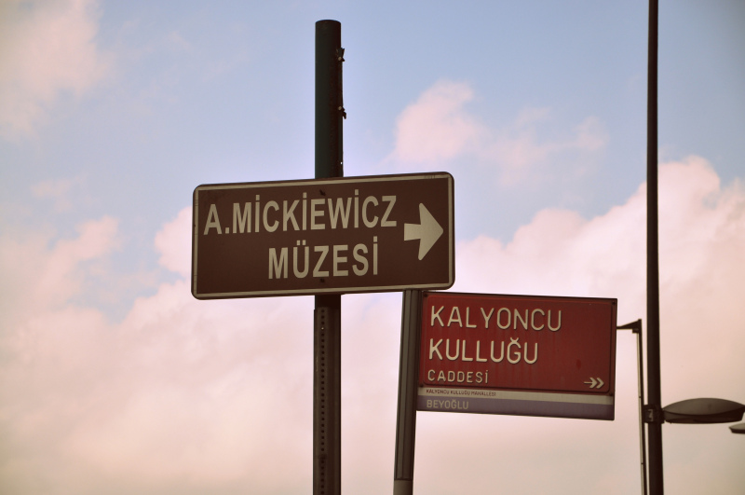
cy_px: 248
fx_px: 2480
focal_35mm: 120
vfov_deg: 11.4
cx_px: 372
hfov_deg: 17.1
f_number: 7.1
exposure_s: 1/800
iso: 200
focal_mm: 80
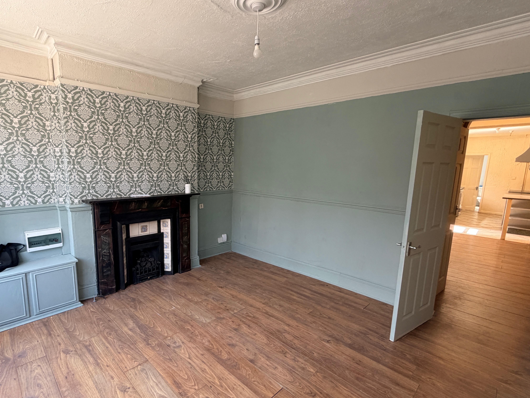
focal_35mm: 18
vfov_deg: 71.5
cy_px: 211
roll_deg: -0.7
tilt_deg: -8.6
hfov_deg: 87.0
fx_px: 276
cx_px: 222
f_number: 2.2
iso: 200
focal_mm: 2.22
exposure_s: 1/121
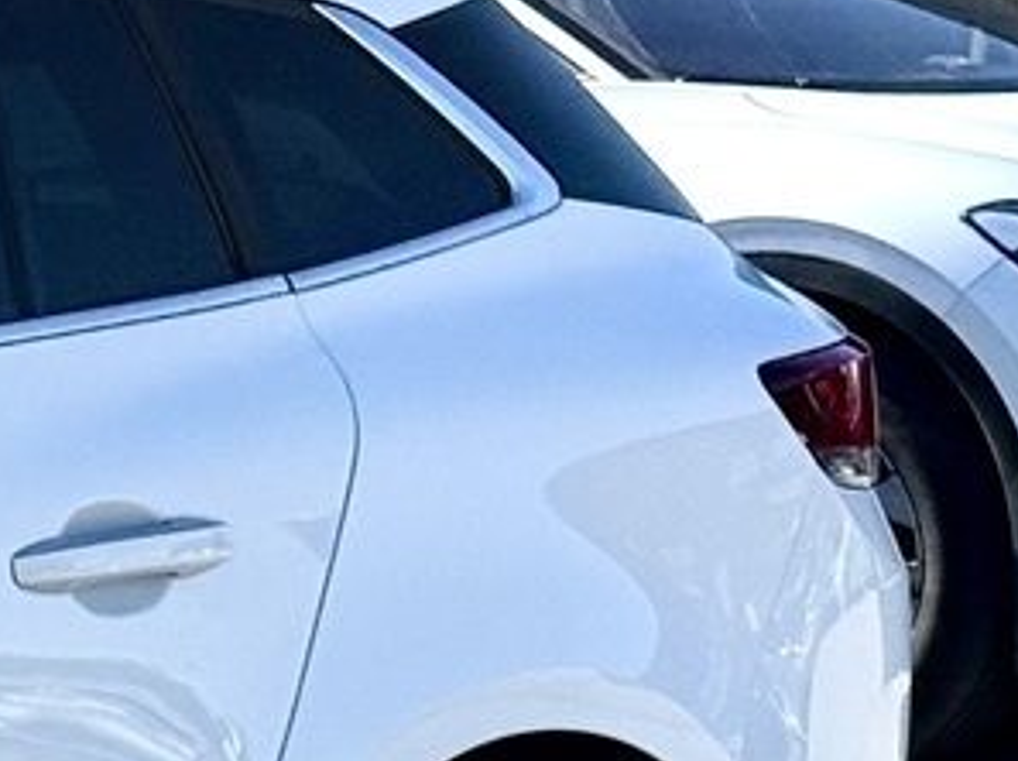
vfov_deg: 5.7
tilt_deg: -2.1
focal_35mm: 259
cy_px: 411
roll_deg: +1.3
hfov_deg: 7.1
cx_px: -1686
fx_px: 7608
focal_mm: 6.76
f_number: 1.78
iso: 100
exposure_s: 1/6536
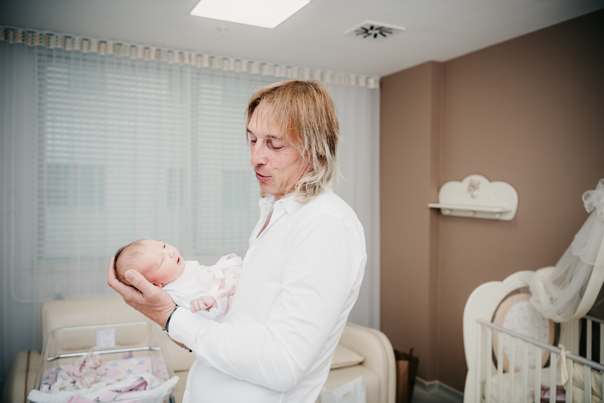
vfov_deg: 41.1
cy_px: 202
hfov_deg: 58.7
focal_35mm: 32
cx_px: 302
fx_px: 537
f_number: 3.2
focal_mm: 32
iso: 100
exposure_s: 1/160
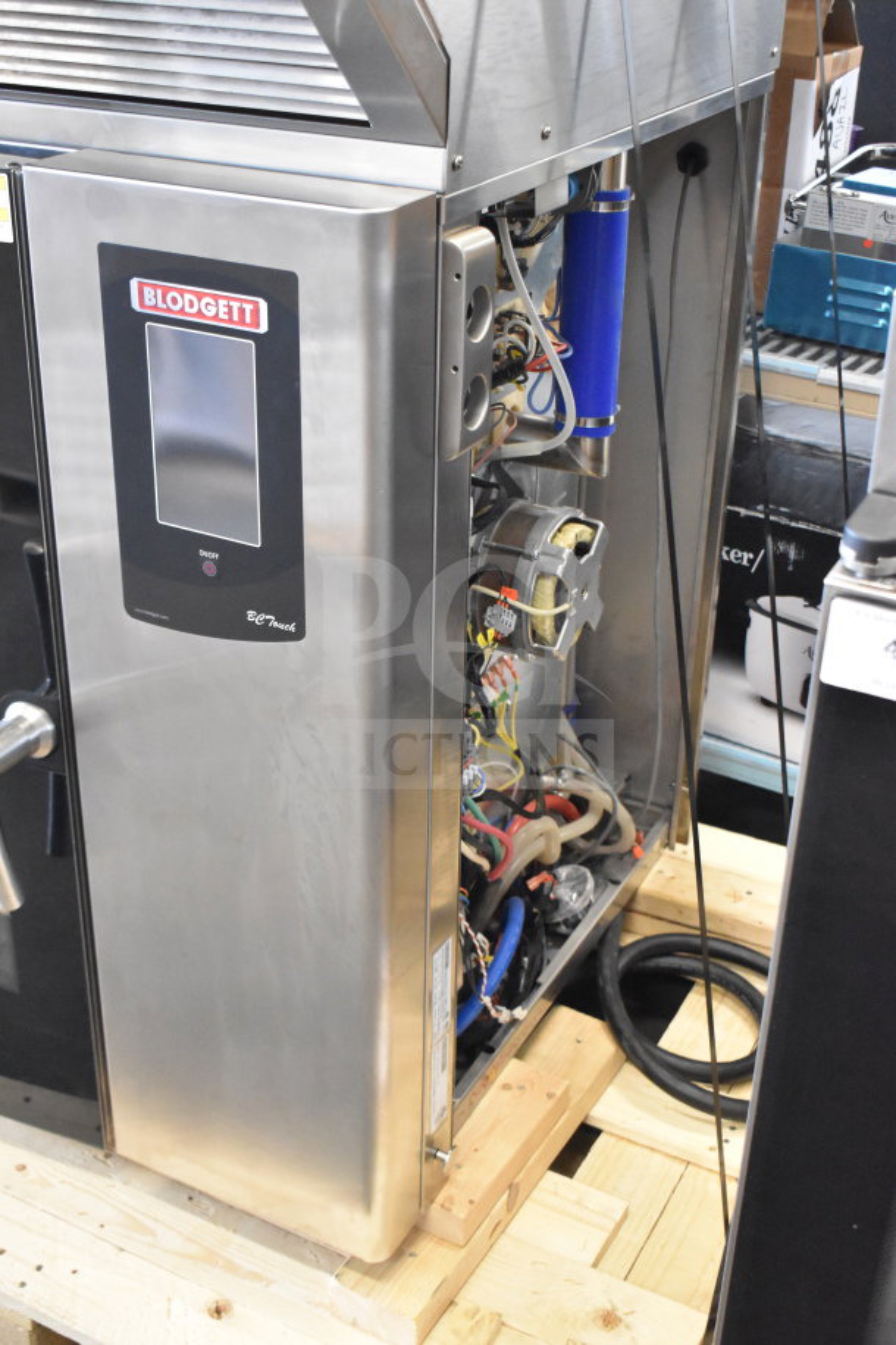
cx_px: 448
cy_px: 672
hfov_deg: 30.8
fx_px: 1624
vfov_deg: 45.0
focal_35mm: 44
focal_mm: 29
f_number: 5
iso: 6400
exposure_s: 1/100
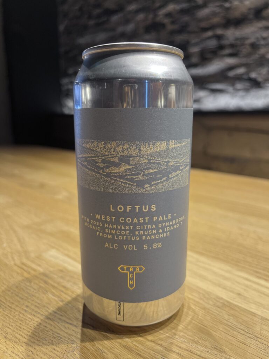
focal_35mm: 26
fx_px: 269
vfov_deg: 67.3
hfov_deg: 53.1
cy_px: 180
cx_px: 134
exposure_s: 1/100
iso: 125
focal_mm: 5.1
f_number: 1.6
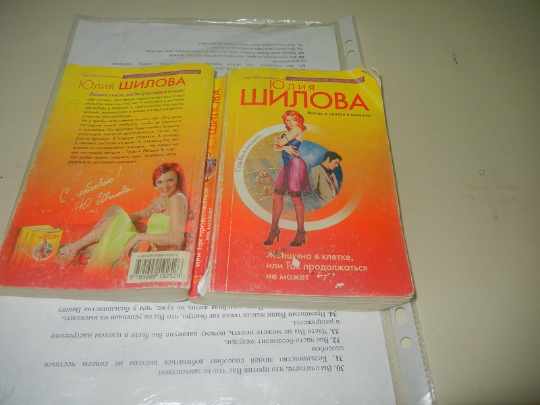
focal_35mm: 30
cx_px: 270
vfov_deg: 46.8
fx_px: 468
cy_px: 202
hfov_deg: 60.0
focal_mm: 5.4
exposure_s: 1/30
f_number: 3.5
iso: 200
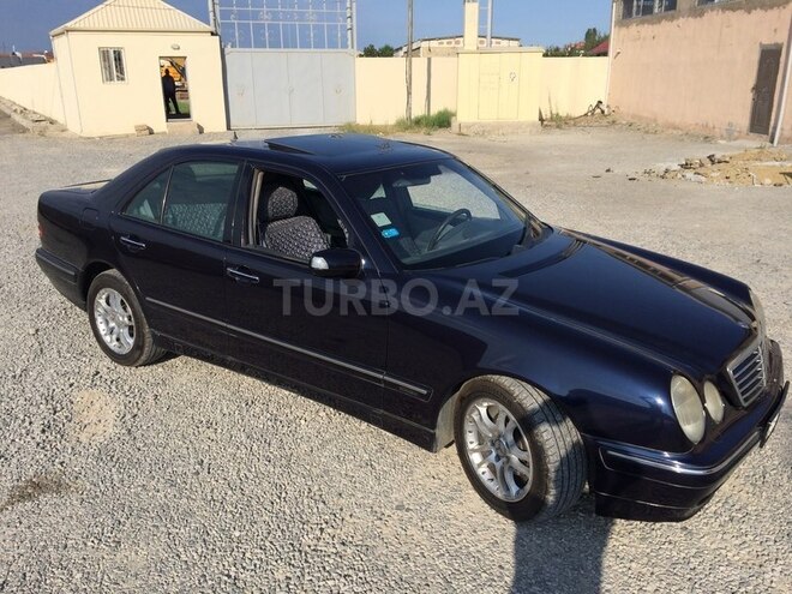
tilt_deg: -18.6
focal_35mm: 29
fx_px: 664
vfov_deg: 48.2
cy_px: 297
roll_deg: +0.3
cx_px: 396
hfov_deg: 61.7
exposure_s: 1/2564
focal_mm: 4.15
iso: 32
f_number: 2.2
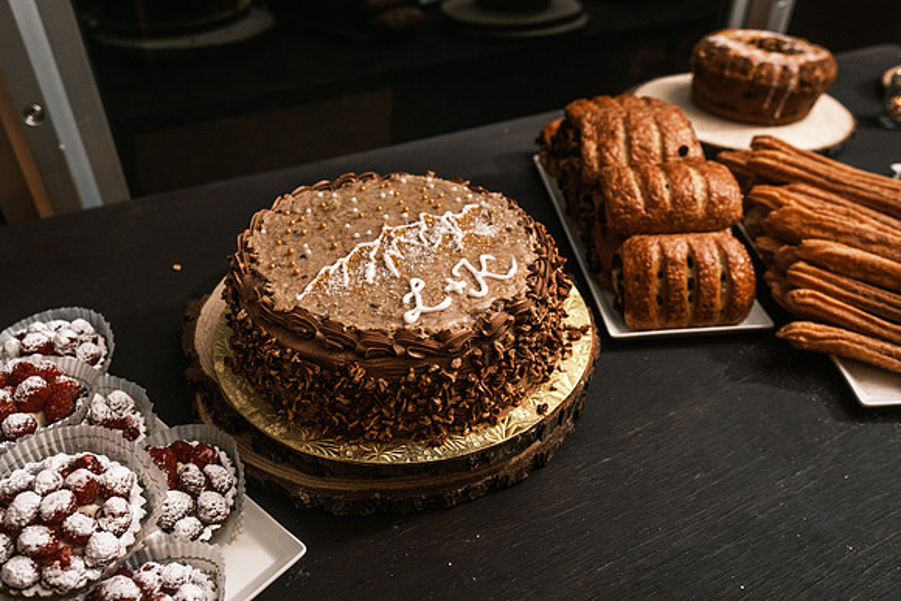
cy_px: 300
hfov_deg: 67.4
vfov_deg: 48.0
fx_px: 676
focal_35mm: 27
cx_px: 450
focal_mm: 18
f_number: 3.2
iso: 800
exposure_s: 1/60
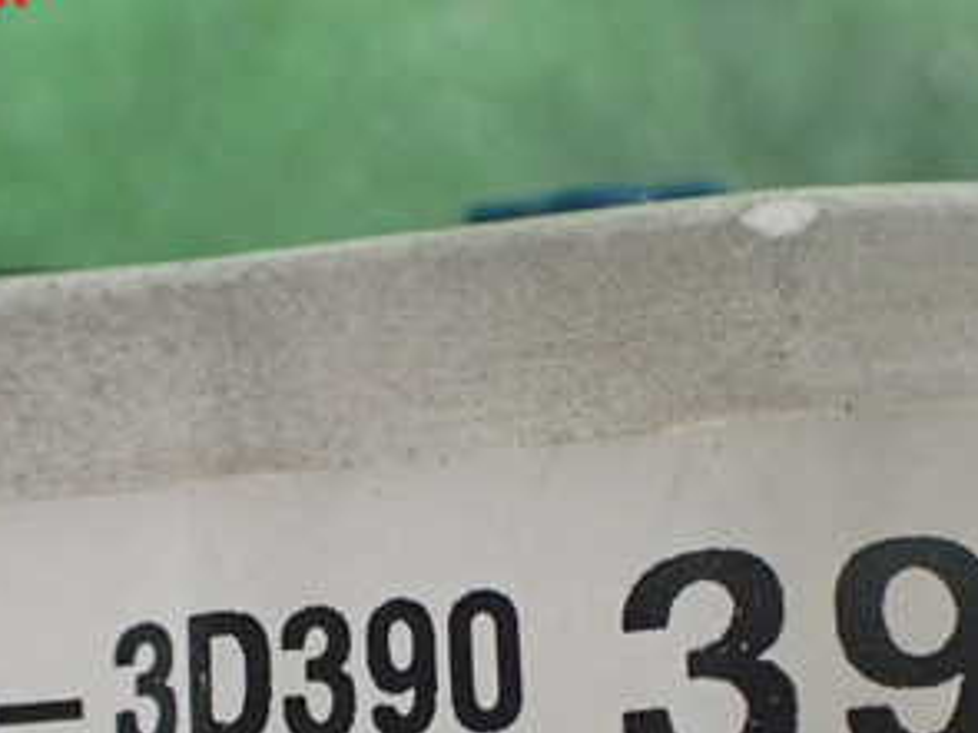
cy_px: 690
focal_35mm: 61
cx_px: 421
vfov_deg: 23.2
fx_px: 1723
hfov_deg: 31.7
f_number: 2.3
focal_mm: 5.4
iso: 640
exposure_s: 1/125
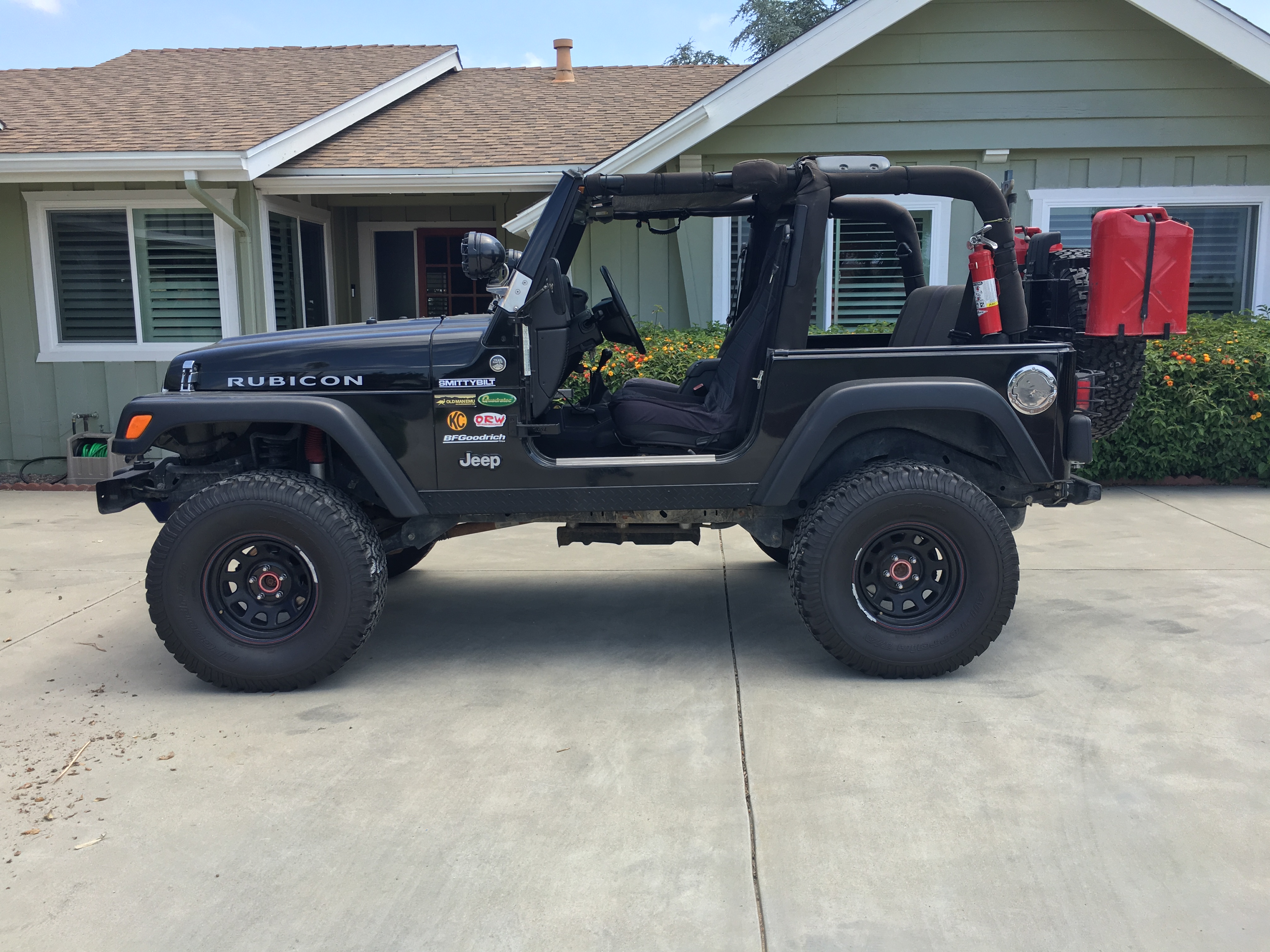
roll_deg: -0.2
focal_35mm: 29
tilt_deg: -8.7
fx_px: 1064
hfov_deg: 61.7
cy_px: 476
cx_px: 635
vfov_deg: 48.2
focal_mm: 4.15
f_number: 2.2
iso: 25
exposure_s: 1/557
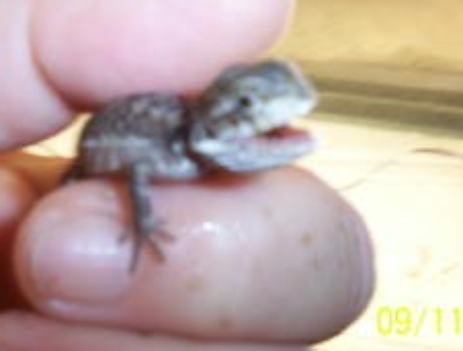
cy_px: 88
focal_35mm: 69
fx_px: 926
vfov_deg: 21.2
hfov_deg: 28.0
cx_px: 186
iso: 140
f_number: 4.5
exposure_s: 1/30
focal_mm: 6
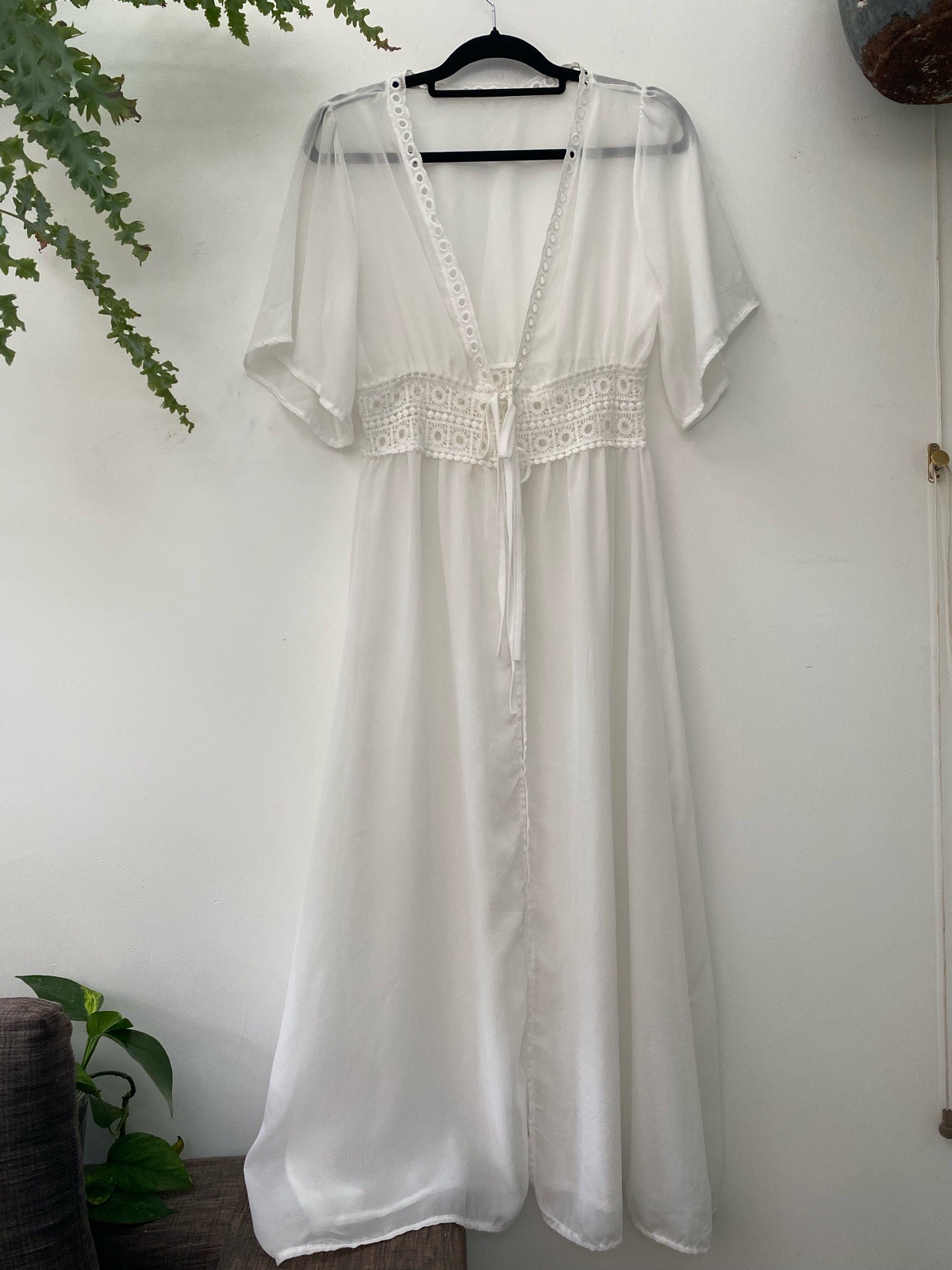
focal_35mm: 26
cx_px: 476
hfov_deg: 53.1
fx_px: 953
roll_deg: +1.1
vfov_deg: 67.3
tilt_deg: -1.6
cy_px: 635
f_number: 1.8
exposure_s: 1/121
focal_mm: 4.25
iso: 125
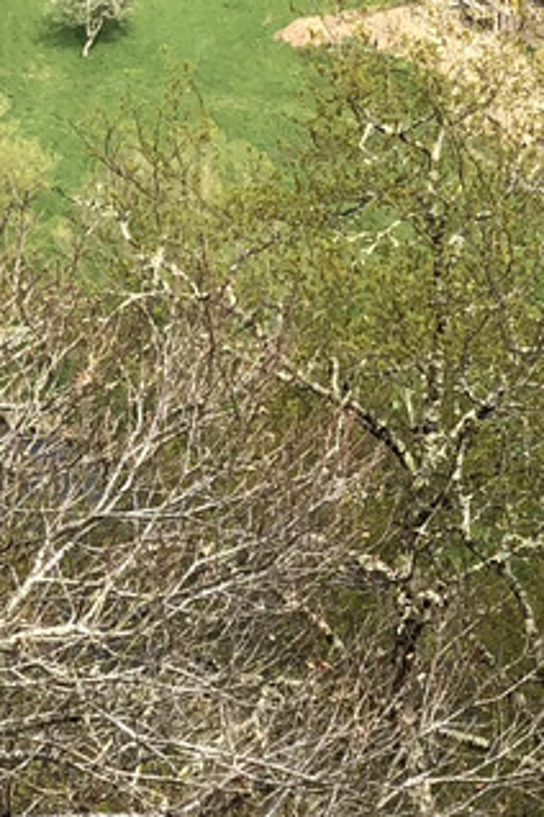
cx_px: 303
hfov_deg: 6.7
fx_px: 4624
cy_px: -331
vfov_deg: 9.8
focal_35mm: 204
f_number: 2.4
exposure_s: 1/425
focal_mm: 6
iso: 16
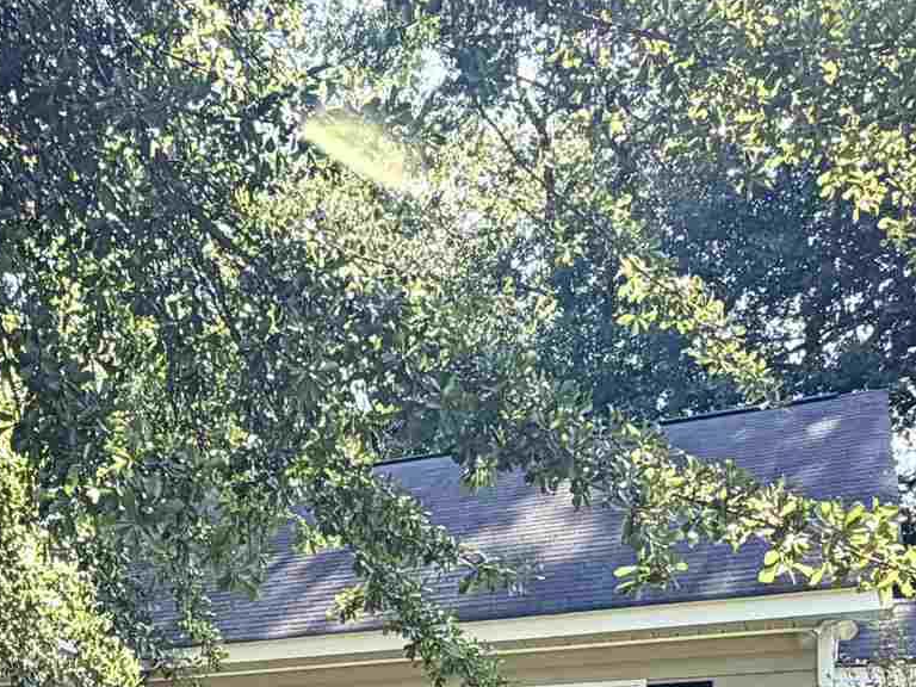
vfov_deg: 23.7
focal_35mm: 56
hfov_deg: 31.5
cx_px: -18
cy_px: 830
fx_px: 1482
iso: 50
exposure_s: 1/269
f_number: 2.2
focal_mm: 2.22
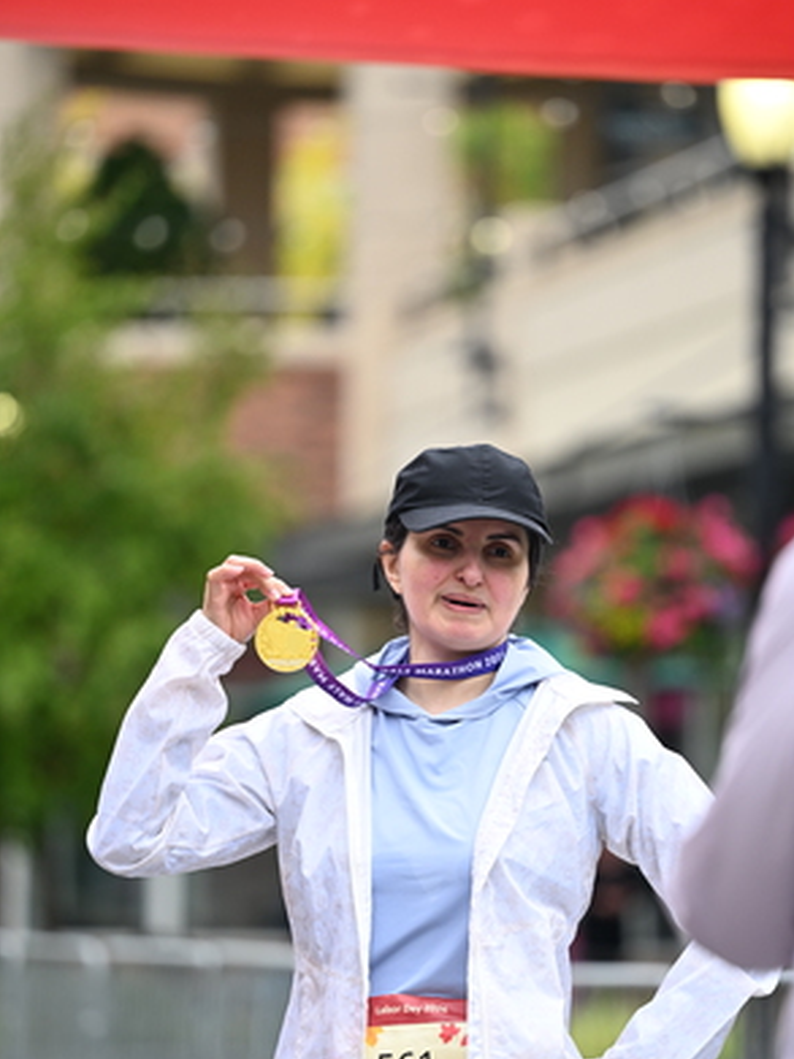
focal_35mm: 203
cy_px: 620
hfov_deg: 7.3
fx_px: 6212
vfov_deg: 9.7
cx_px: 495
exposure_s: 1/2000
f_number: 2.8
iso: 640
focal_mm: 150
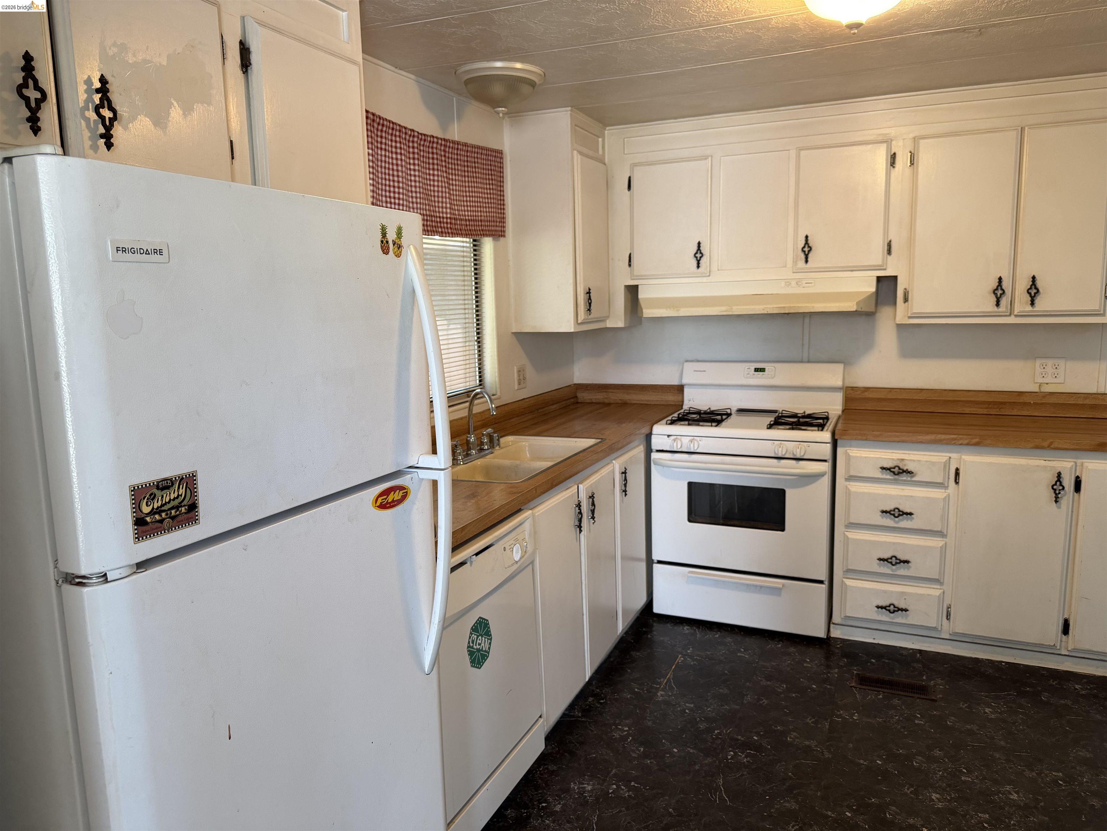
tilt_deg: -8.2
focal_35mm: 24
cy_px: 416
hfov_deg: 71.6
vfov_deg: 56.8
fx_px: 768
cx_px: 554
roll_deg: +2.0
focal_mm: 6.76
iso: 160
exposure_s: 1/60
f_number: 1.78
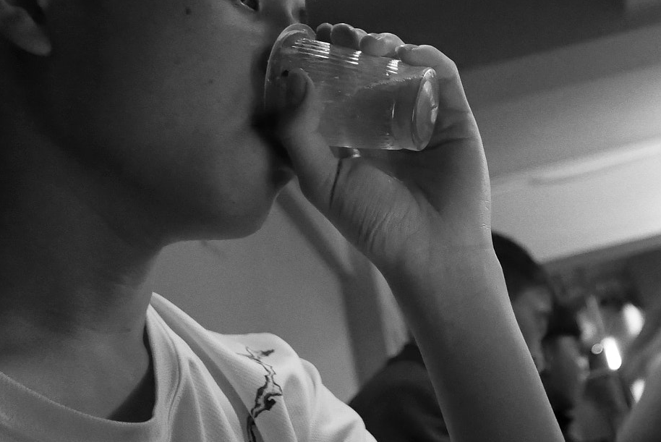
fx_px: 772
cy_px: 205
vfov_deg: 31.9
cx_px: 485
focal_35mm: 42
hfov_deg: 45.0
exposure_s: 1/125
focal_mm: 10.9
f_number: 1.7
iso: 3200
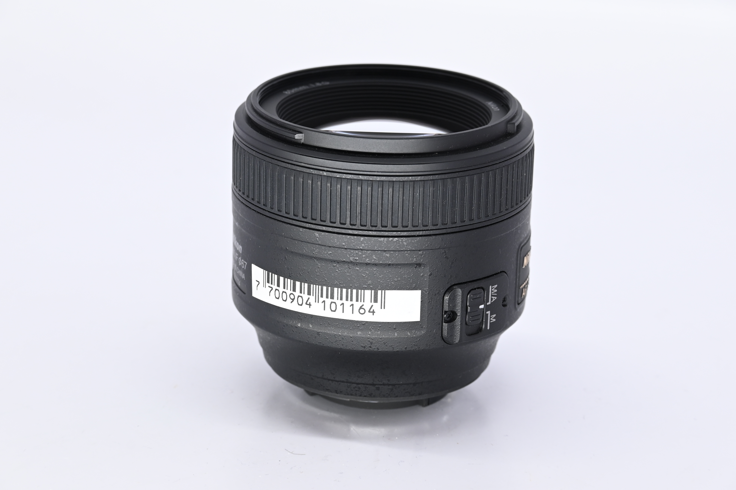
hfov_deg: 16.9
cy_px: 245
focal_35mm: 121
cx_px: 368
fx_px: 2474
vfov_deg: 11.3
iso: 500
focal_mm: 81
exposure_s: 1/160
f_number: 9
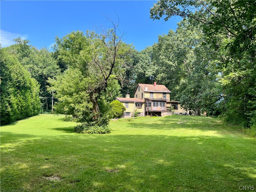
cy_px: 96
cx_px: 128
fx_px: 192
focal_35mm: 26
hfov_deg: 67.3
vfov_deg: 53.0
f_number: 1.6
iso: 50
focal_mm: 5.1
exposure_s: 1/742
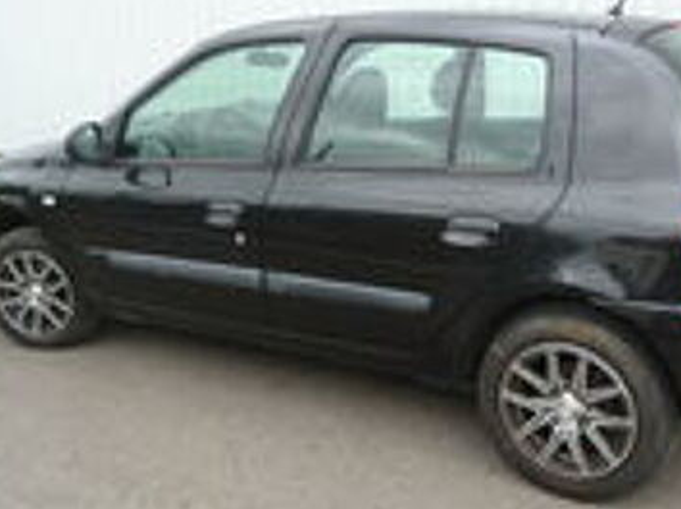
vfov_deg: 37.5
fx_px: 747
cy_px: 200
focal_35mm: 38
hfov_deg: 48.8
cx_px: 392
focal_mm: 5
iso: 100
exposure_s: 1/100
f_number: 3.1
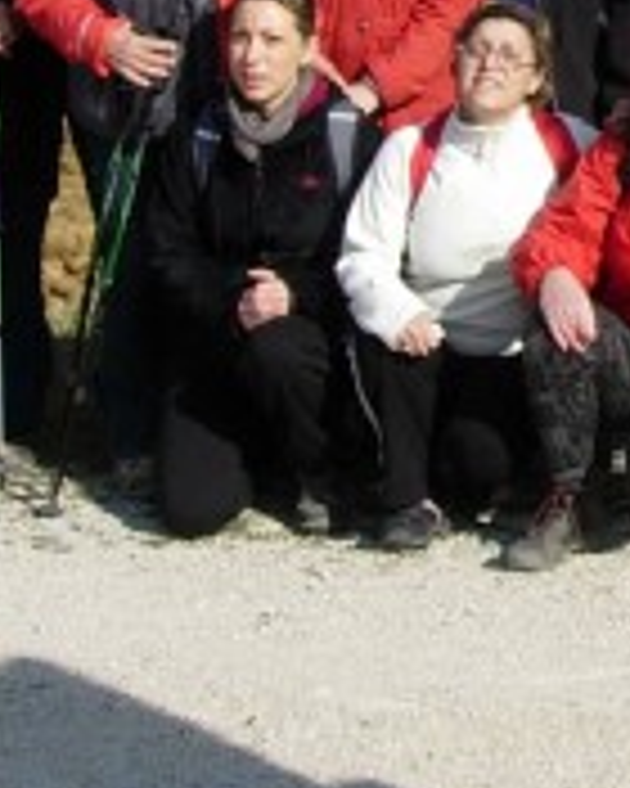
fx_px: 3170
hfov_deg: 10.8
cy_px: -45
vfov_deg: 13.9
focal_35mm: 136
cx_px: 1004
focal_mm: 7.8
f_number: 4.8
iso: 64
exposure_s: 1/575
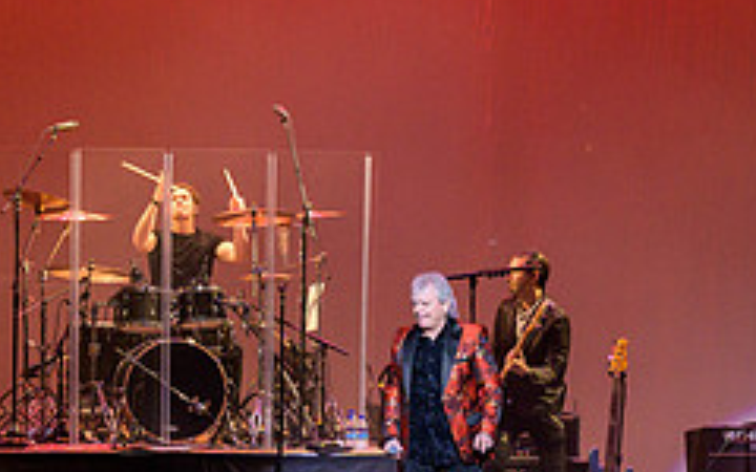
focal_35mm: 316
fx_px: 6511
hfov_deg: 6.6
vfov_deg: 4.2
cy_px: 159
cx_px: 80
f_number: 3.5
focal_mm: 91
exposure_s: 1/250
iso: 2500
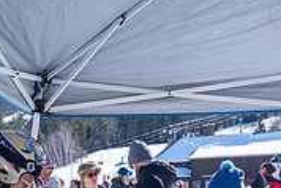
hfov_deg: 24.9
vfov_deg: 16.2
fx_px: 609
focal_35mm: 78
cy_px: 274
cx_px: 11
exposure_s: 1/1000
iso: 320
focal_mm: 16
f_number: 4.5
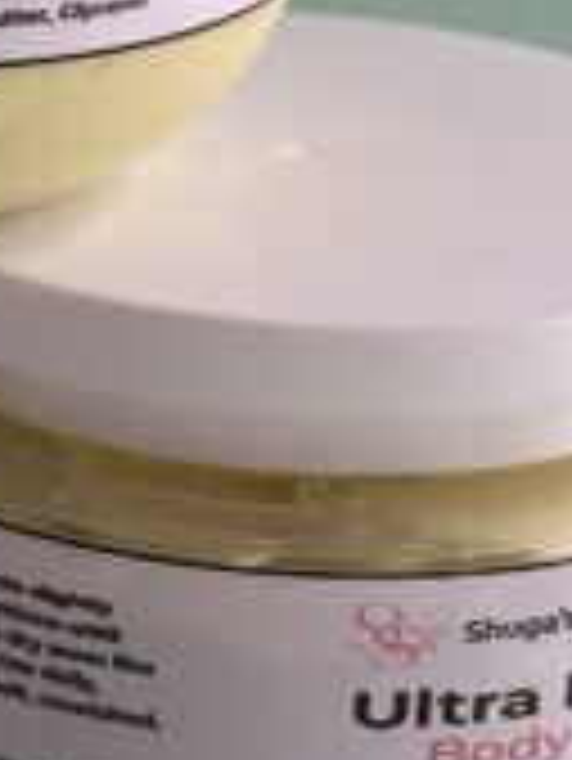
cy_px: 391
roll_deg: -2.8
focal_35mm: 227
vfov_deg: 8.7
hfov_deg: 6.5
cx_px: -158
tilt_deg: -21.4
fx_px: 4995
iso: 50
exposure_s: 1/100
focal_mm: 6.86
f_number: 1.78
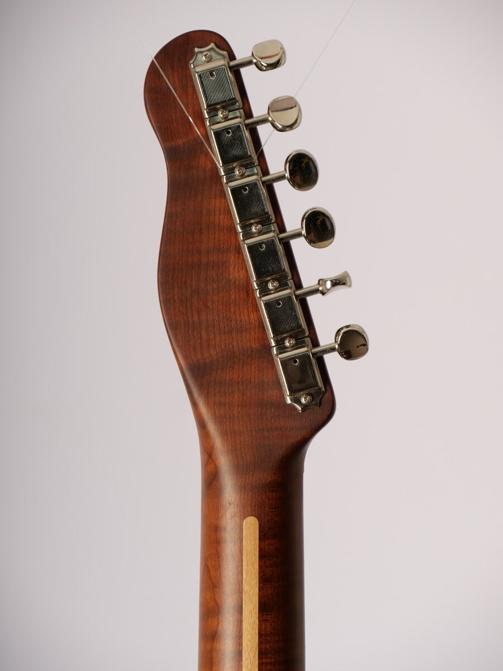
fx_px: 4224
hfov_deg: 6.8
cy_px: 336
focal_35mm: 218
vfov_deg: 9.1
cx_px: 252
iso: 200
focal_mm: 109
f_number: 7.1
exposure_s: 1/200
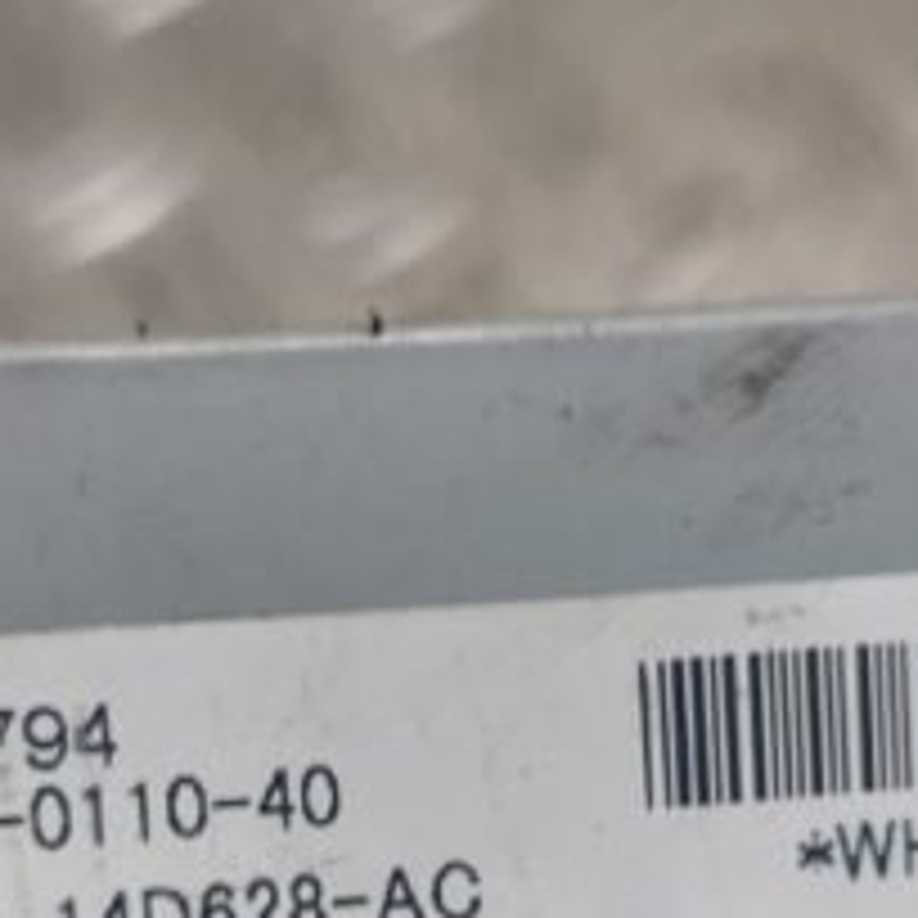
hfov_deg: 26.5
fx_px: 1950
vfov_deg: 26.0
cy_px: 752
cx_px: 464
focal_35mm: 65
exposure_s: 1/50
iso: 64
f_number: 1.8
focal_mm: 5.23
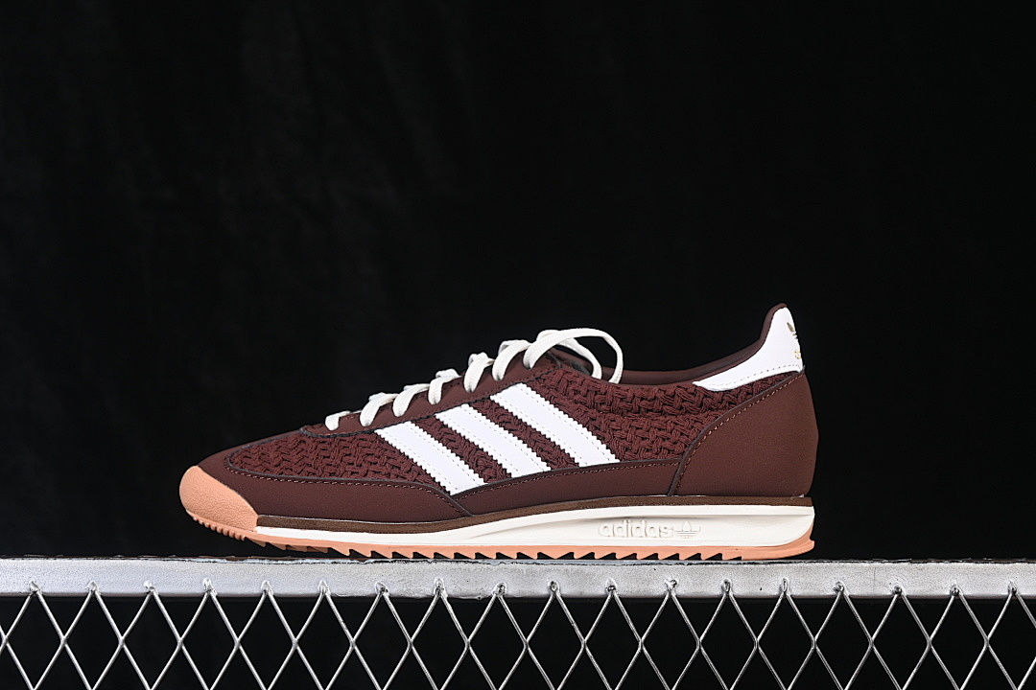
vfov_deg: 18.2
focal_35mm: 75
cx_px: 518
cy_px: 345
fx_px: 2158
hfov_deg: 27.0
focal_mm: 50
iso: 160
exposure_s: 1/60
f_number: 6.3
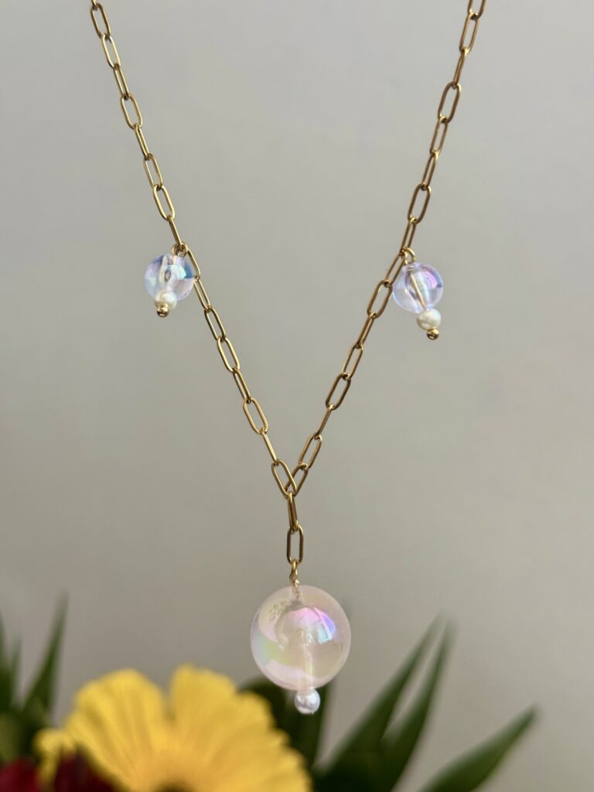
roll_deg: -0.3
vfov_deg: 39.7
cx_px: 297
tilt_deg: -7.7
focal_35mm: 48
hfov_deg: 30.3
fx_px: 1098
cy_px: 396
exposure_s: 1/96
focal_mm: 6.76
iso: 100
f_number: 1.78
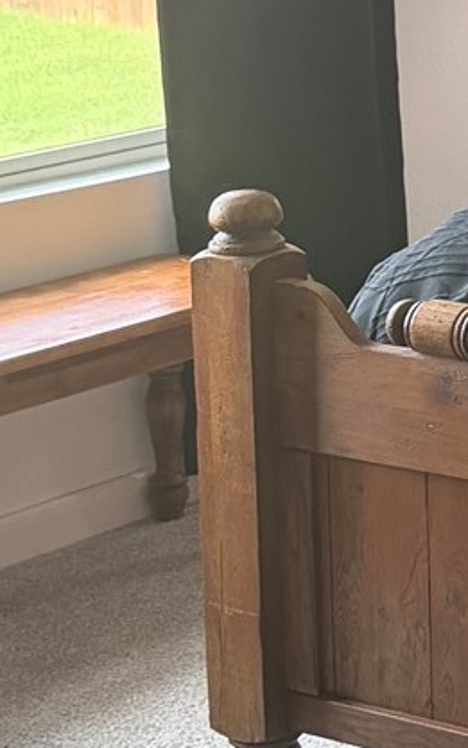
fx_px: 2548
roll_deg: -0.6
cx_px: 1090
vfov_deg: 16.3
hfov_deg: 9.4
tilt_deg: -8.1
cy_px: -7
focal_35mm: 125
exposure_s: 1/60
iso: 160
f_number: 1.78
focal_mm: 6.76
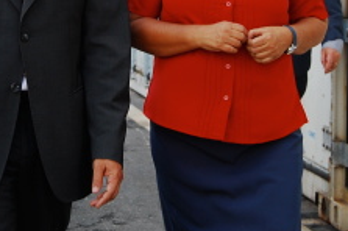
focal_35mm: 151
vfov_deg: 9.0
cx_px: 97
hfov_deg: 13.6
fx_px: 1459
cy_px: 8
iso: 200
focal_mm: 45
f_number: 5.3
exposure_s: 1/200
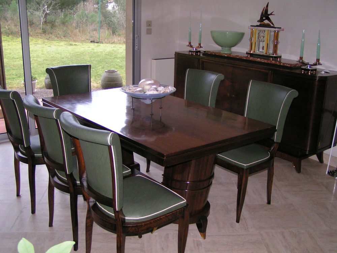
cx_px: 168
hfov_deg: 49.0
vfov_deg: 37.7
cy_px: 126
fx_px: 370
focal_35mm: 38
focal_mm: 5.8
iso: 200
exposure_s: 1/40
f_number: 2.8
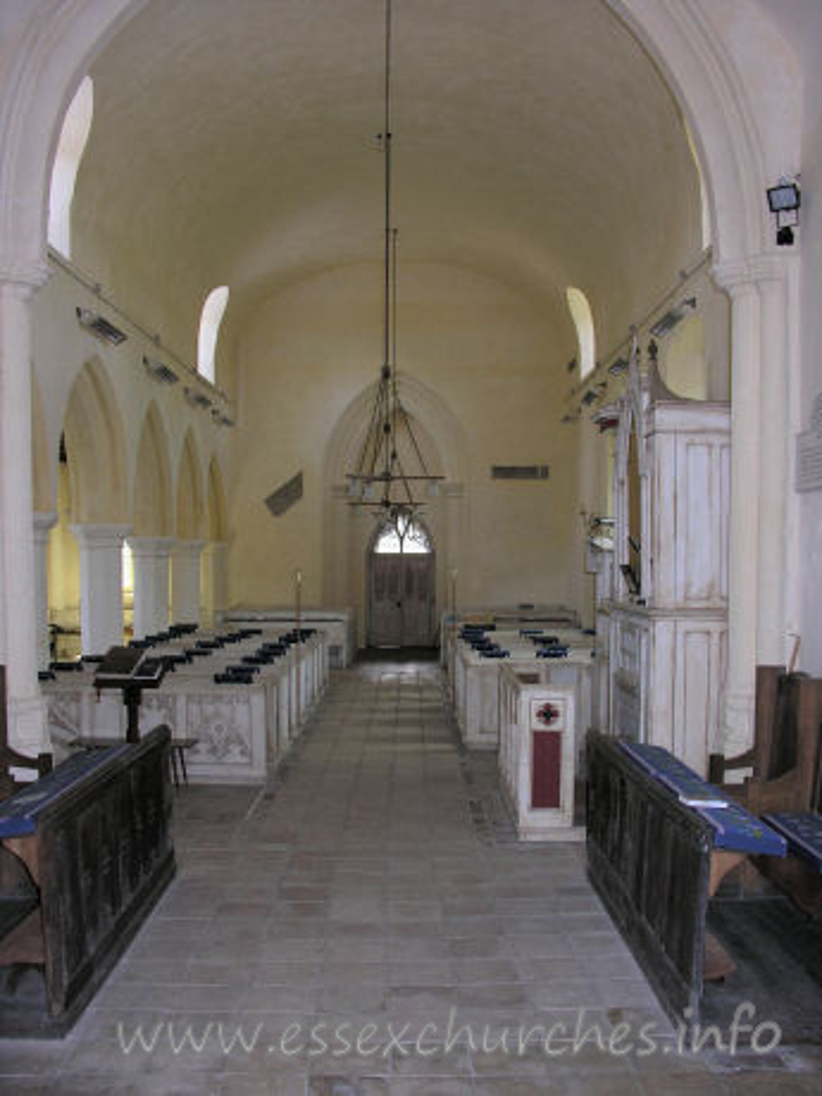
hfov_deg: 40.7
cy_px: 548
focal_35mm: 35
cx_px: 411
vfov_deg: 52.6
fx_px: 1108
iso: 85
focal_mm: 8.9
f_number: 2.8
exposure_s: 1/60.1
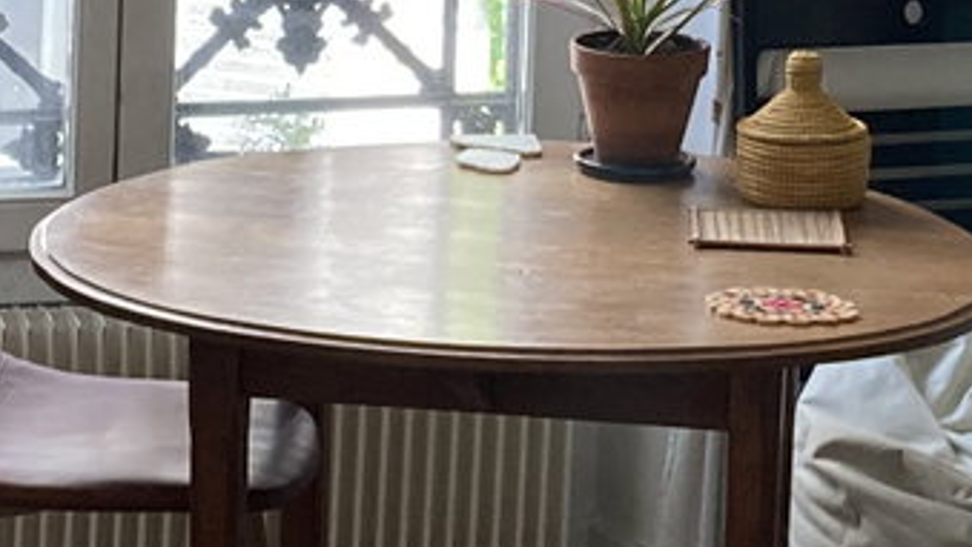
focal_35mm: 144
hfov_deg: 14.9
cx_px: 519
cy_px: -123
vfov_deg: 8.3
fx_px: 3713
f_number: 1.8
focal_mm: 3.99
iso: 80
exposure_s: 1/121
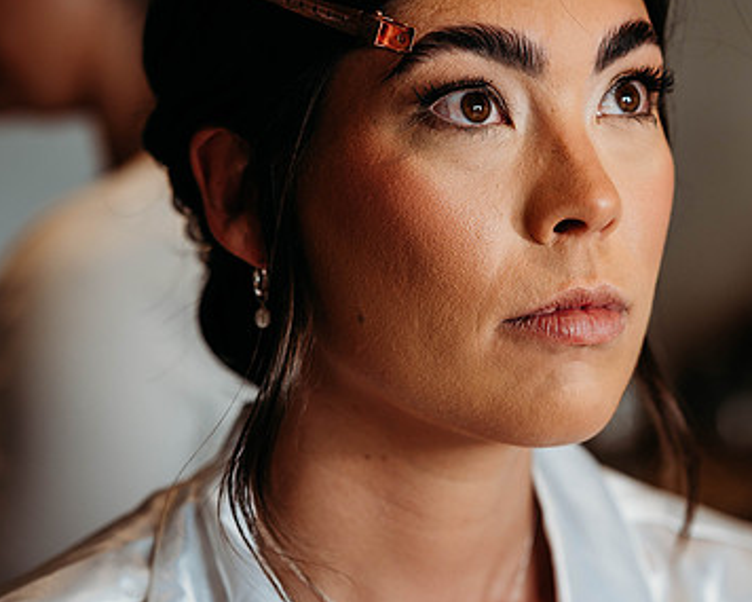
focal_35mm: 130
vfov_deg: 11.9
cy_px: 218
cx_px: 556
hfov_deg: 14.7
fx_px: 2894
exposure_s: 1/200
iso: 360
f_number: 3.2
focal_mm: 85
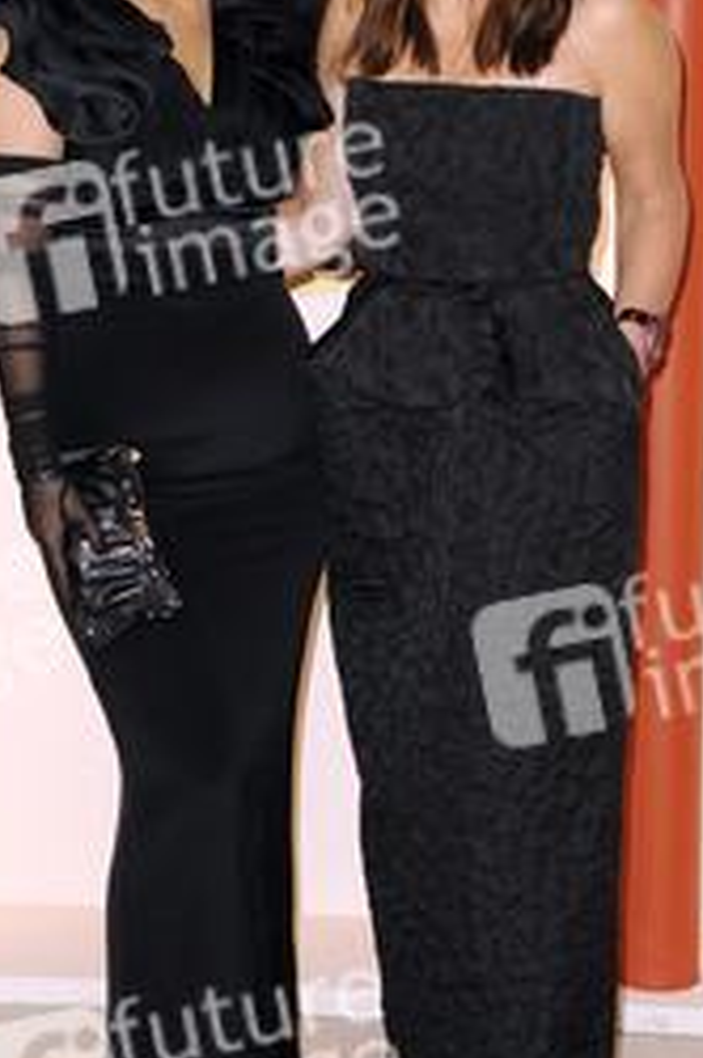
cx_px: 307
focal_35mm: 109
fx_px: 3201
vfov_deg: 18.8
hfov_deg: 12.5
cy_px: 436
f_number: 6.3
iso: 1600
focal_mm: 68
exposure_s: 1/200
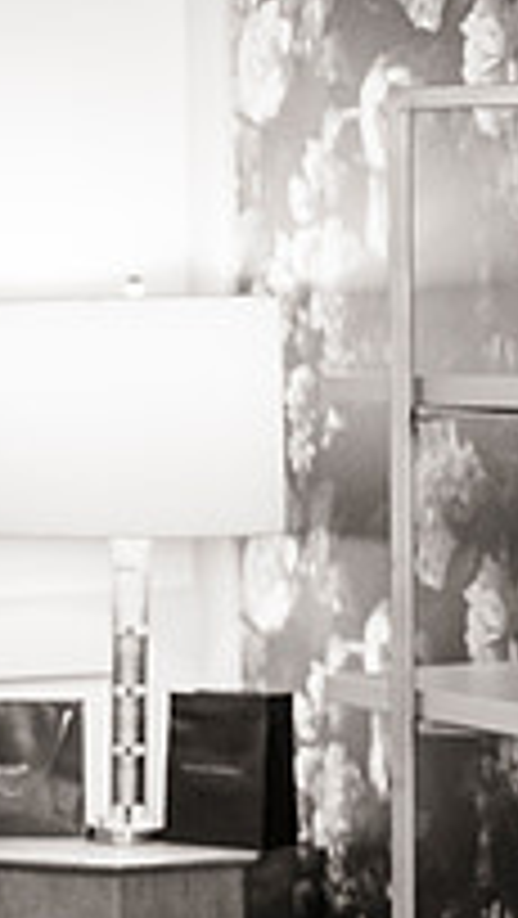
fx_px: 3632
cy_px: 767
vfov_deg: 14.3
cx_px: -748
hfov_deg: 7.6
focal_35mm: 149
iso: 800
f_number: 4
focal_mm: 50
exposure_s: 1/125
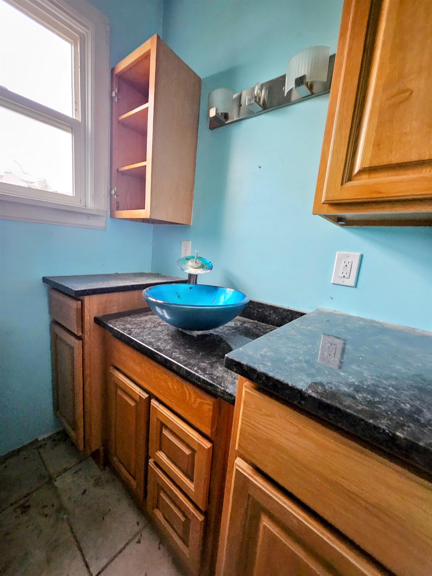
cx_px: 216
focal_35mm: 13
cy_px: 288
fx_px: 216
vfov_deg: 106.2
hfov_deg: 89.9
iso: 500
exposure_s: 1/30
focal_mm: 1.74
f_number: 2.2
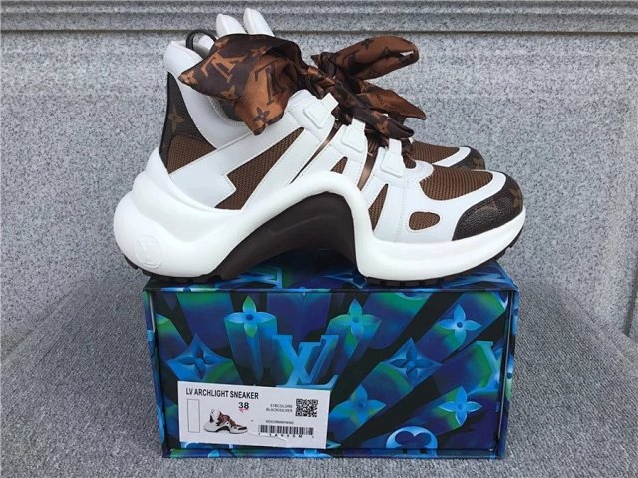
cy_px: 239
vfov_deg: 45.4
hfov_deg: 58.4
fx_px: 571
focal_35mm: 31
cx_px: 319
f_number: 2.4
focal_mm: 3.3
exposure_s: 1/562
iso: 25
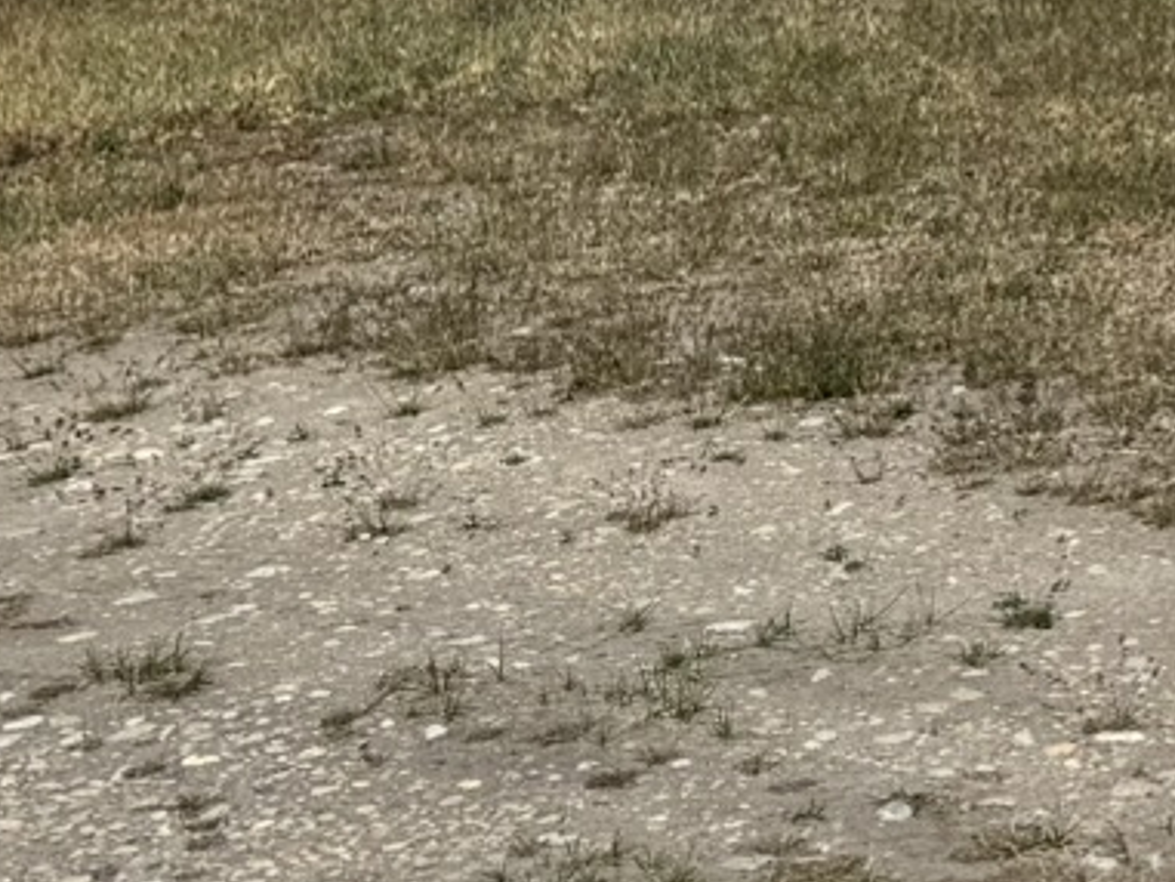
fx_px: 4380
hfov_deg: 13.6
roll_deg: +1.7
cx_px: 2125
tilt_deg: -2.0
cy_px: -577
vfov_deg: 10.9
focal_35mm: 129
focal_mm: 6.76
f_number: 1.78
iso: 80
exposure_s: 1/7937
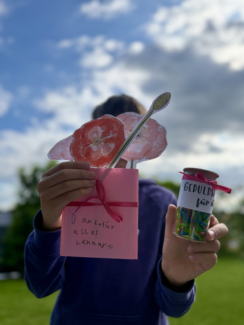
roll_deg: -1.3
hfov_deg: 56.8
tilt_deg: +13.4
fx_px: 226
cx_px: 122
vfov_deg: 71.6
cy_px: 162
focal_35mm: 24
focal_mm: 6.76
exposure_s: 1/4673
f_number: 1.78
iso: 100
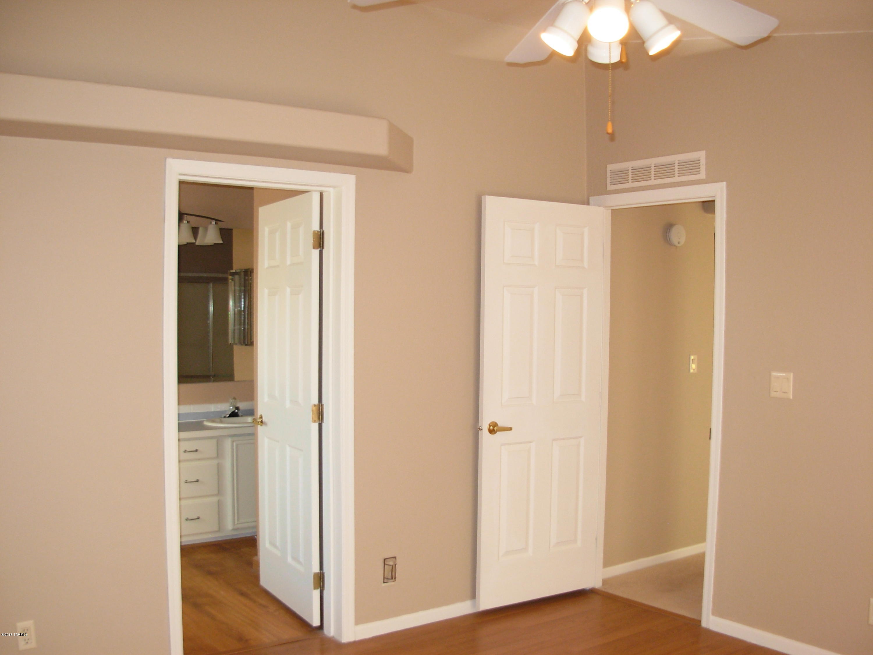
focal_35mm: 38
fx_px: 958
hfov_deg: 49.0
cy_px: 328
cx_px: 436
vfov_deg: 37.7
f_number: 2.9
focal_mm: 6.3
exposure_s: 1/46.5
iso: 163
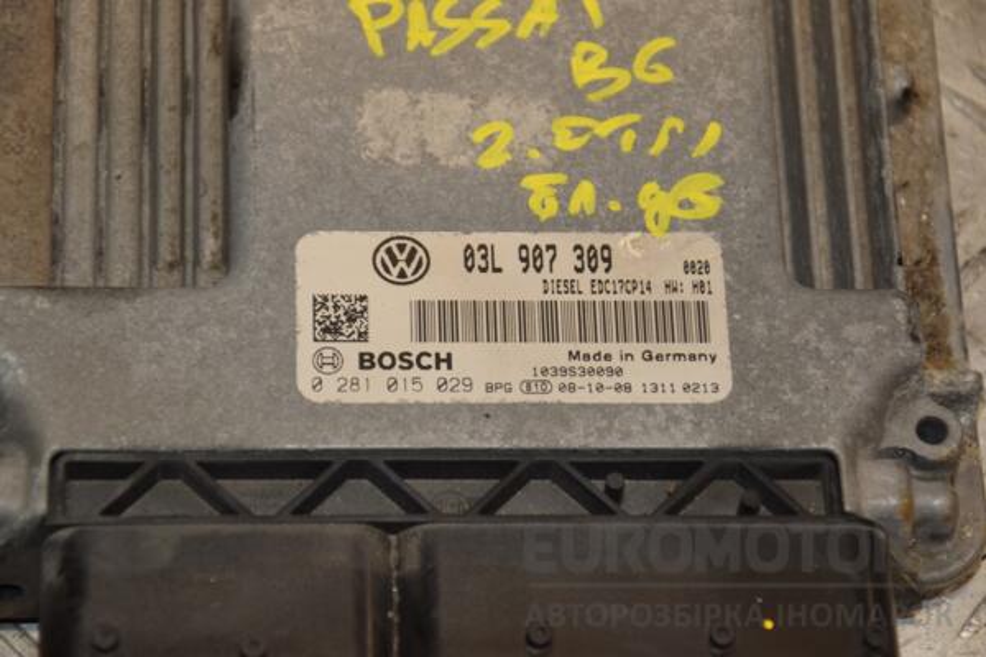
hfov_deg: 13.0
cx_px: 493
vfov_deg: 8.7
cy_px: 328
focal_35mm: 158
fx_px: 4313
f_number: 6.3
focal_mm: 105
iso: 800
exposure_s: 1/200
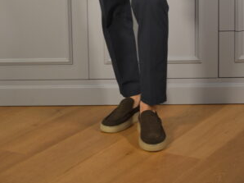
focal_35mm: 109
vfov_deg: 13.4
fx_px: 768
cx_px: 122
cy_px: -1
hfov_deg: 18.1
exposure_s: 1/80
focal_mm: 50
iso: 1600
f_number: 5
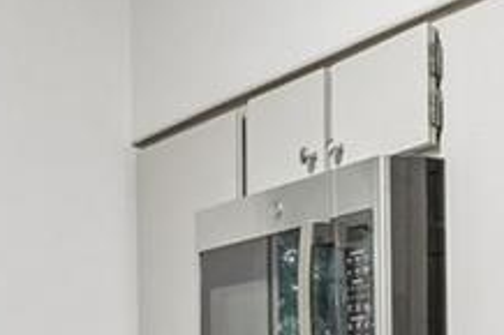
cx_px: 710
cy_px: 427
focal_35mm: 110
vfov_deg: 12.1
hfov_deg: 17.1
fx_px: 1539
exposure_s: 1/20
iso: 800
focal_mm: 10
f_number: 8
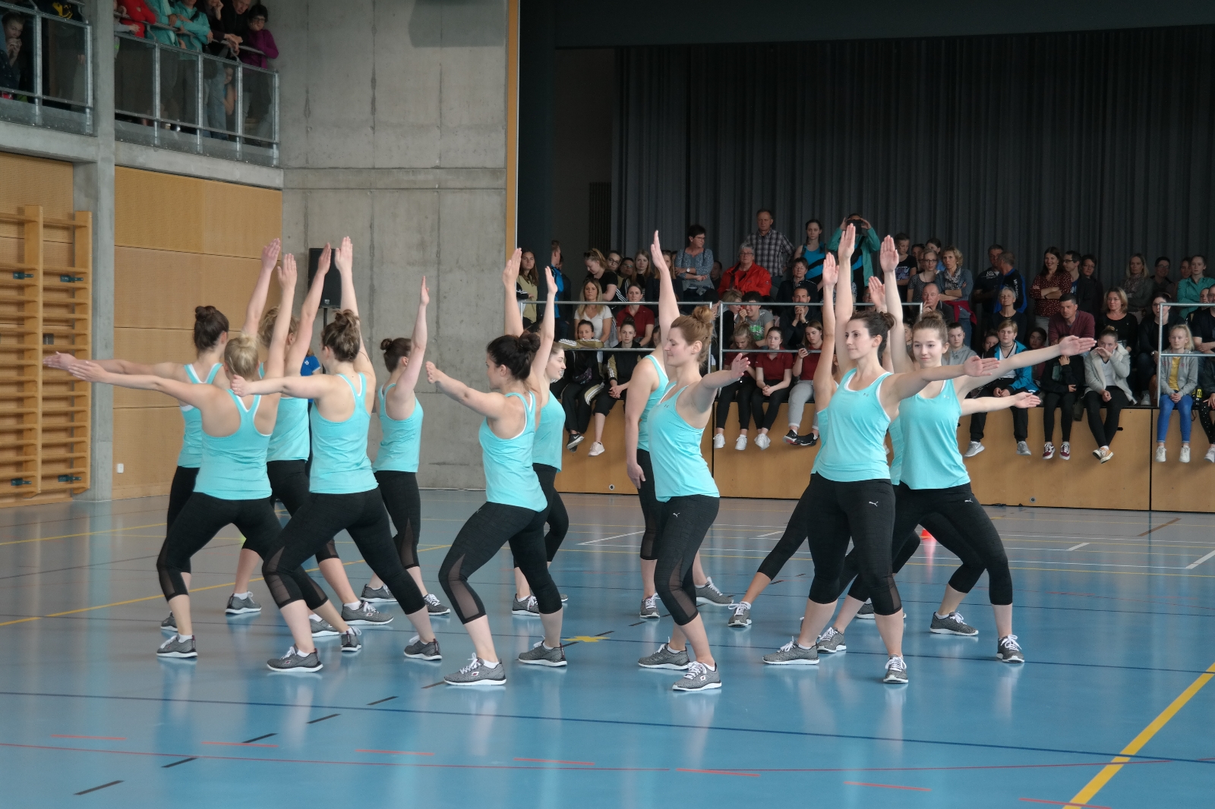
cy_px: 404
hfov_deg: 24.2
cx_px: 608
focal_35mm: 84
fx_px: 2834
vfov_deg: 16.3
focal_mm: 55
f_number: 5.6
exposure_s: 1/80
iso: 400
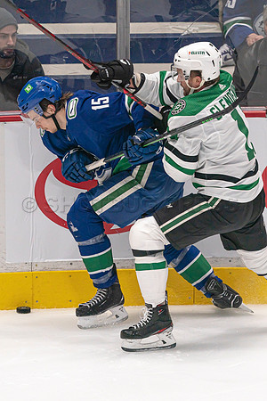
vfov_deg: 2.3
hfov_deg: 1.5
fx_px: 10012
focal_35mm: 900
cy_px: 201
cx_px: 136
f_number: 4
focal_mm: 600
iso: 4000
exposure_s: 1/3200
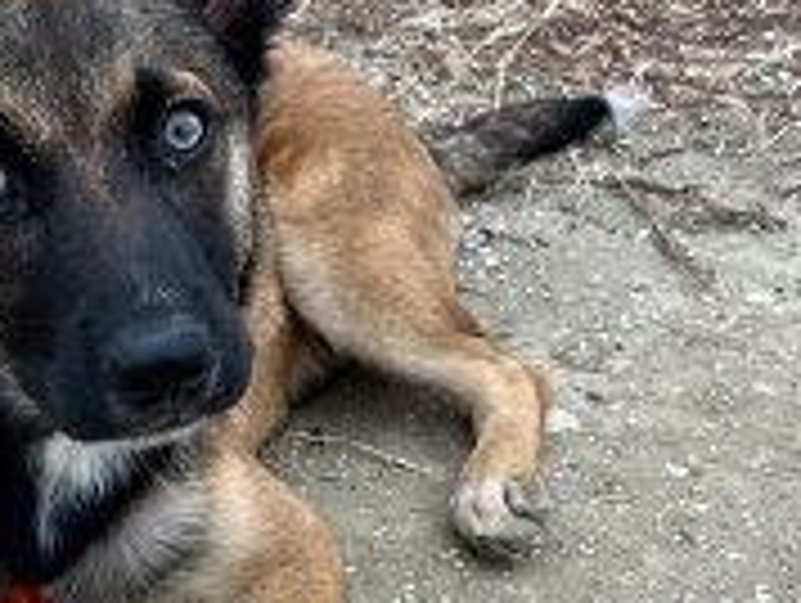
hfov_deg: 26.3
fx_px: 1691
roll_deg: -1.2
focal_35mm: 73
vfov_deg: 19.9
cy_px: 506
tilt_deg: -34.3
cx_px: 202
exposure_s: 1/502
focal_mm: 5.7
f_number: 1.5
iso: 50
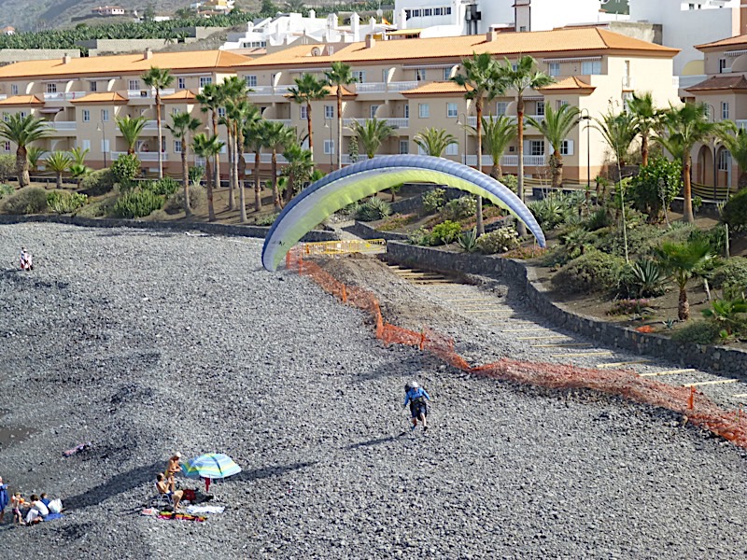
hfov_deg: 26.7
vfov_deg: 20.2
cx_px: 374
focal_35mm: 73
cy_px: 280
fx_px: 1575
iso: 100
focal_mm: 13.2
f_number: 4.7
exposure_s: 1/320
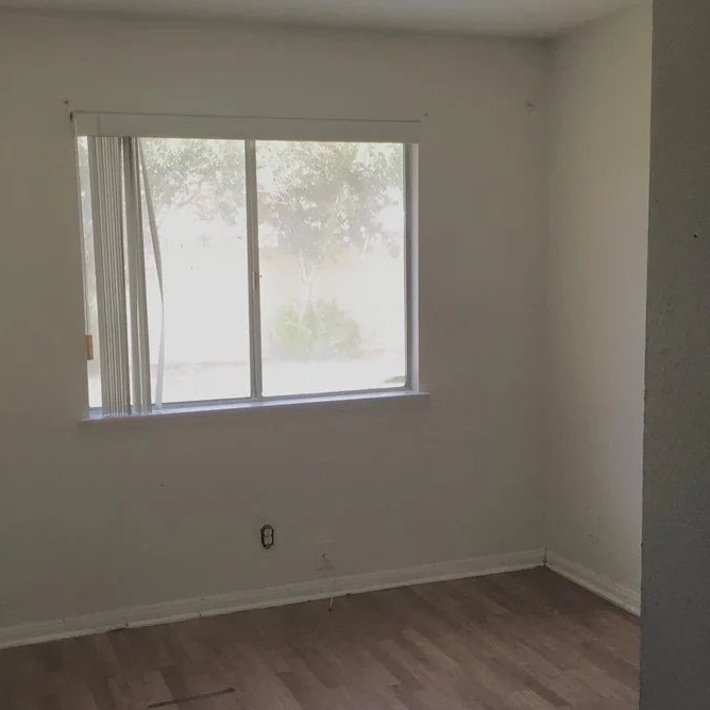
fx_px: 975
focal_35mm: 42
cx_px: 319
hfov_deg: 40.0
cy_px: 381
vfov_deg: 40.0
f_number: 2.4
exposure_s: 1/30
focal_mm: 3.3
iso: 32
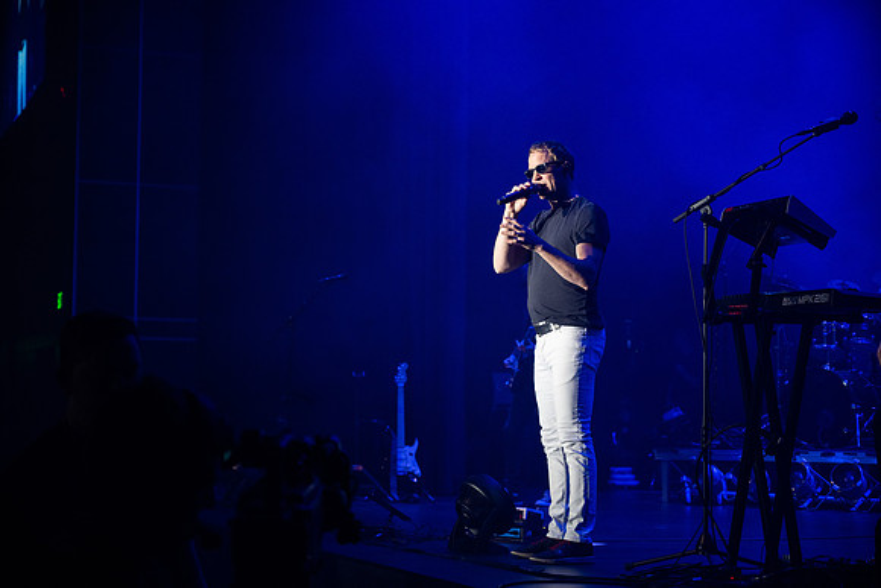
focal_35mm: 70
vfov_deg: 19.5
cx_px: 440
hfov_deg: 28.8
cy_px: 294
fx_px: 1713
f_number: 4
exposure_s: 1/200
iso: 1600
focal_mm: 70
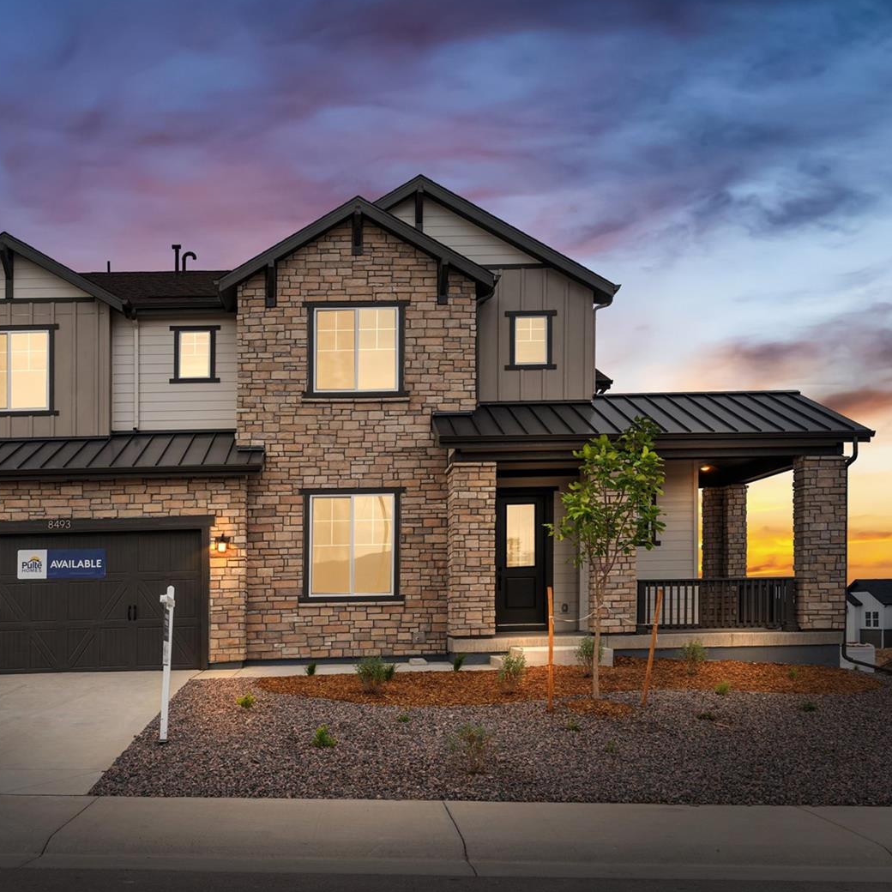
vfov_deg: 47.6
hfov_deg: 47.4
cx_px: 358
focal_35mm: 35
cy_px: 438
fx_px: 1010
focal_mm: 26.5
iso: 160
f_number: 8
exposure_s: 1/200
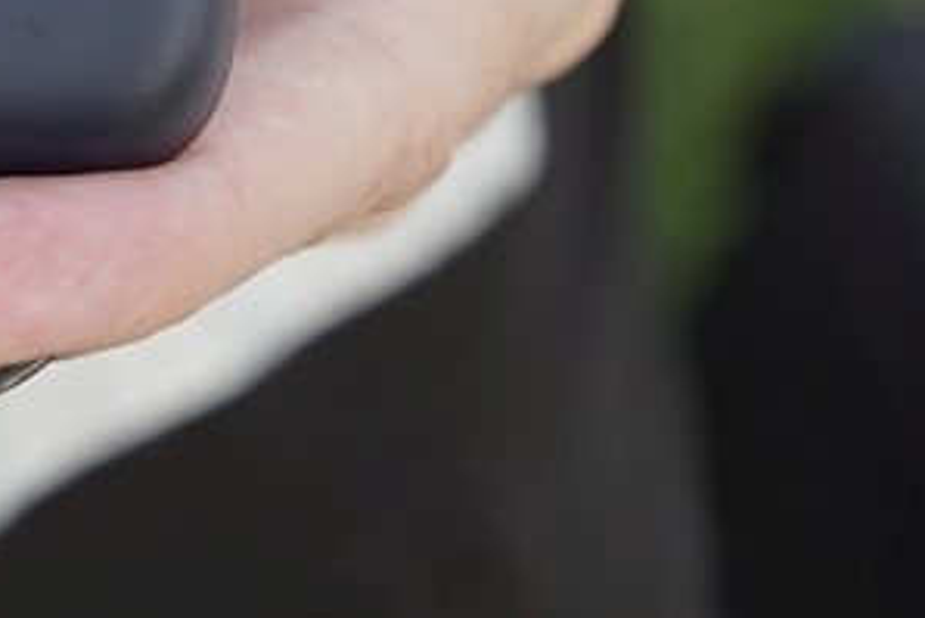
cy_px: -343
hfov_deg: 13.5
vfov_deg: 9.4
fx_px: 3625
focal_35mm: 141
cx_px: -574
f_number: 4.5
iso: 100
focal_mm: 42
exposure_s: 1/80
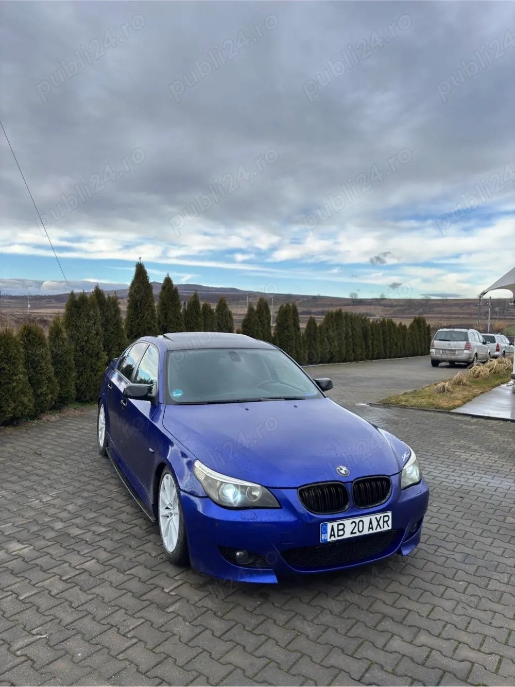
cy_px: 344
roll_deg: -2.7
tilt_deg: -3.1
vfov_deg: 67.3
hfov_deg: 53.0
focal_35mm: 26
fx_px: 516
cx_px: 258
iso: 50
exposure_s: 1/571
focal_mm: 5.96
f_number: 1.6
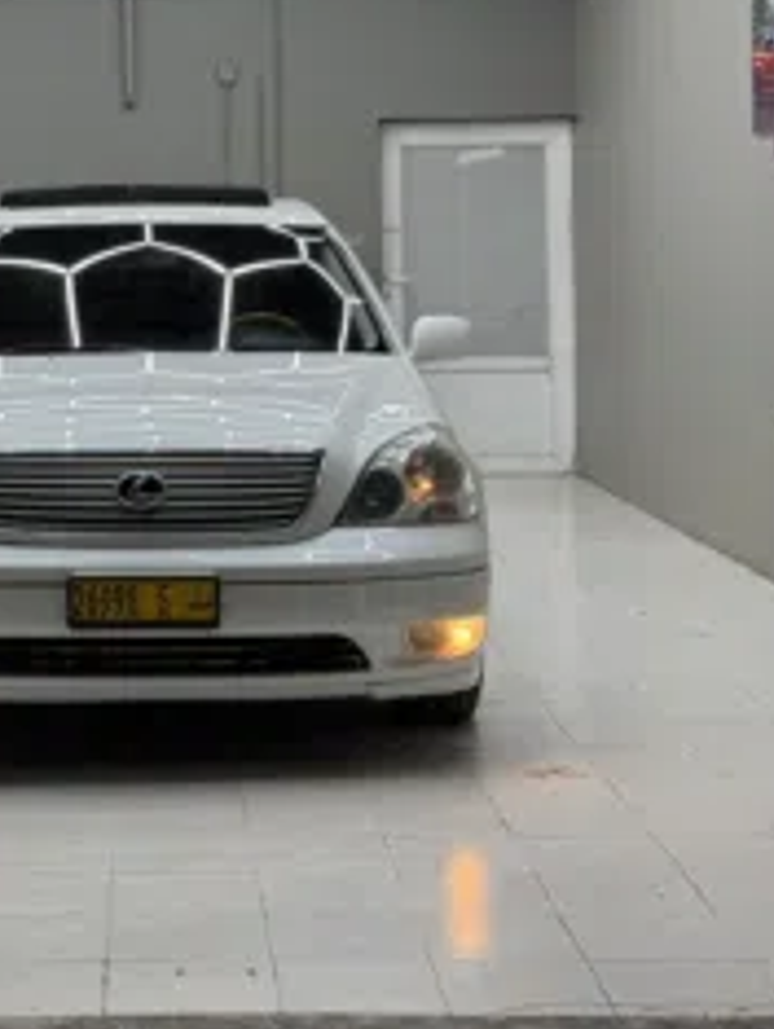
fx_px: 2440
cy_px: 268
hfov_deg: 17.9
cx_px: 145
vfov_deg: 23.6
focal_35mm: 82
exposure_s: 1/100
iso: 80
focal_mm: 6.76
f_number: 1.78
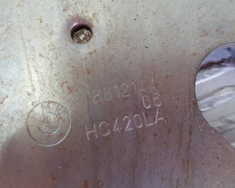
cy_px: 92
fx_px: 195
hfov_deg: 62.2
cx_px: 122
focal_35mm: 28
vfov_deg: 51.5
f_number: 1.7
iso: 100
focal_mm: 4.2
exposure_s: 1/50
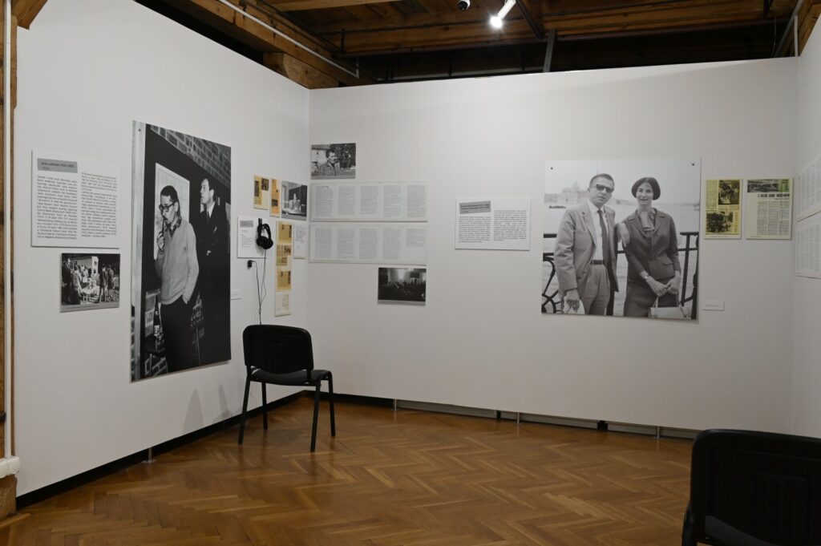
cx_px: 410
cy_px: 273
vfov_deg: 41.6
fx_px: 718
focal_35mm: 32
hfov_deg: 59.5
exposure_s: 1/6
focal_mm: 31.5
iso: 640
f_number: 11
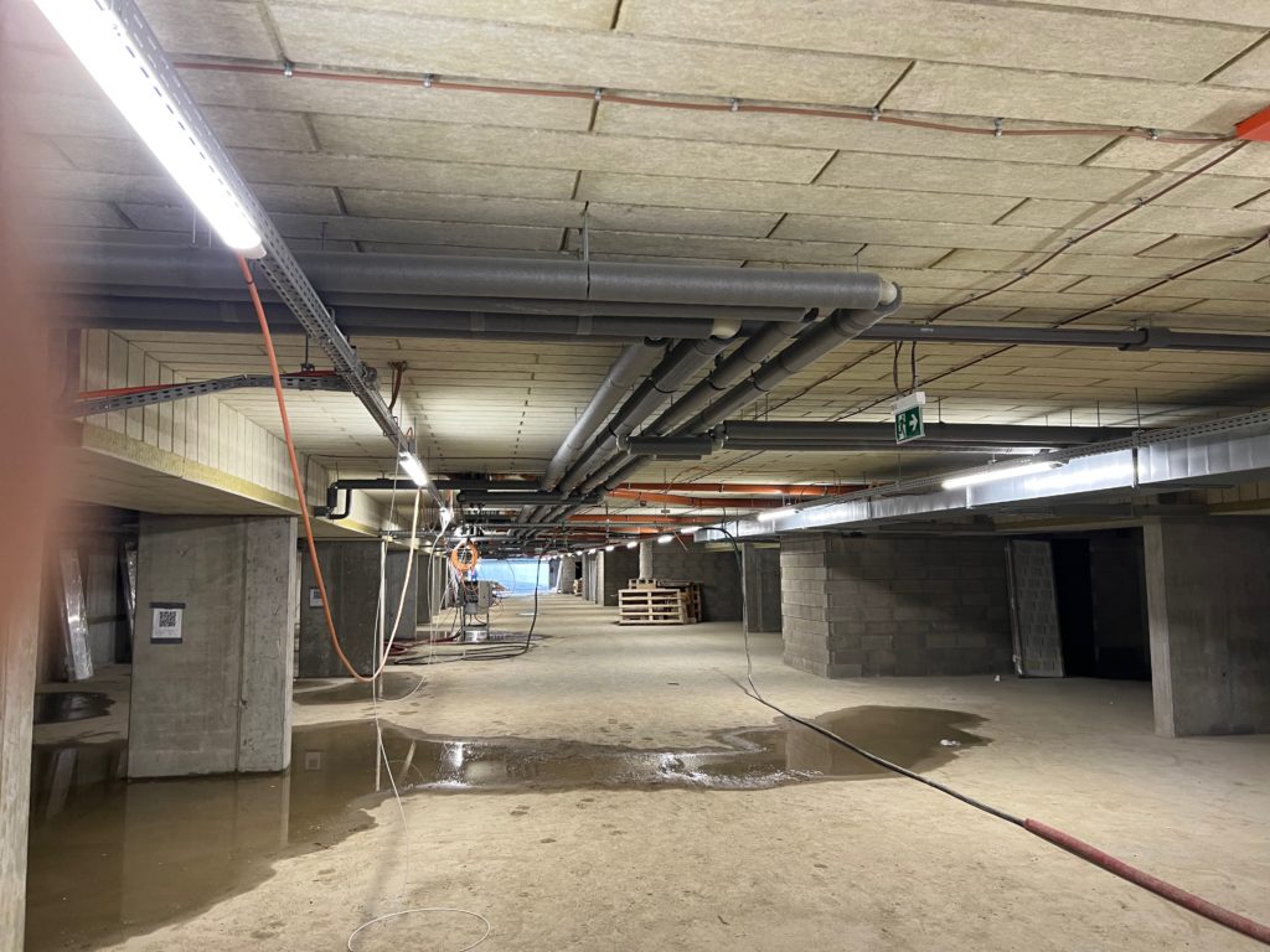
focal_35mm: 26
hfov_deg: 67.3
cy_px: 476
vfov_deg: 53.1
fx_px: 954
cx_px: 635
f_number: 1.5
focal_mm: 5.7
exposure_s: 1/50
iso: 125
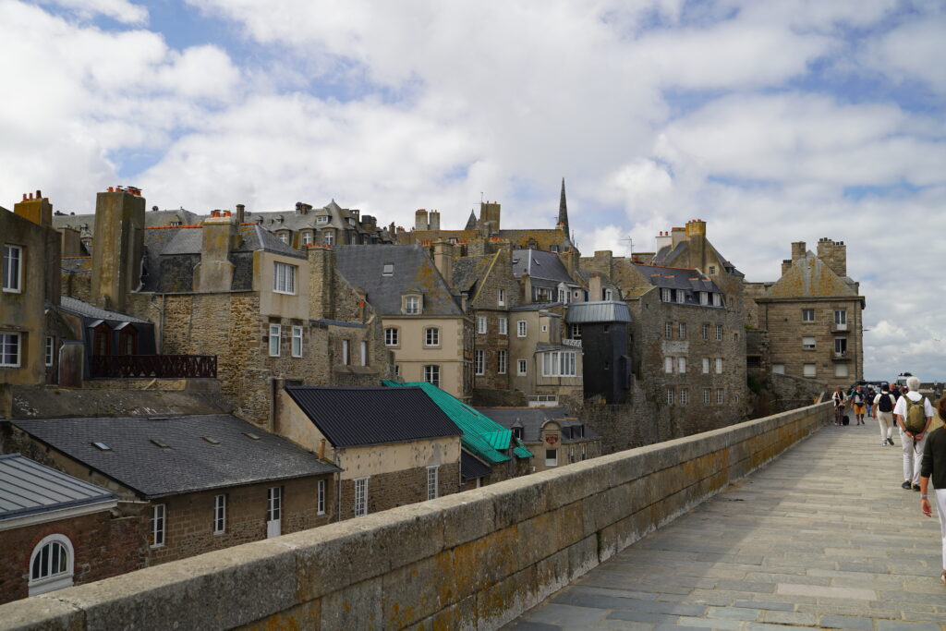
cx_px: 473
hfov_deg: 48.5
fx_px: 1051
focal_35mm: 40
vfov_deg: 33.4
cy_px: 316
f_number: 8
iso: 100
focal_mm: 40
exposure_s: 1/125
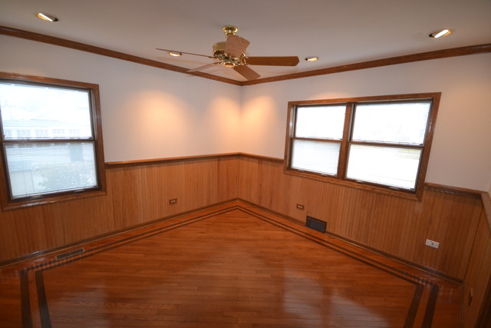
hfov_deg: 100.4
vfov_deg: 77.4
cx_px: 246
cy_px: 164
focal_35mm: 15
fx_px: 205
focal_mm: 10
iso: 1600
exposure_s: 1/60
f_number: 4
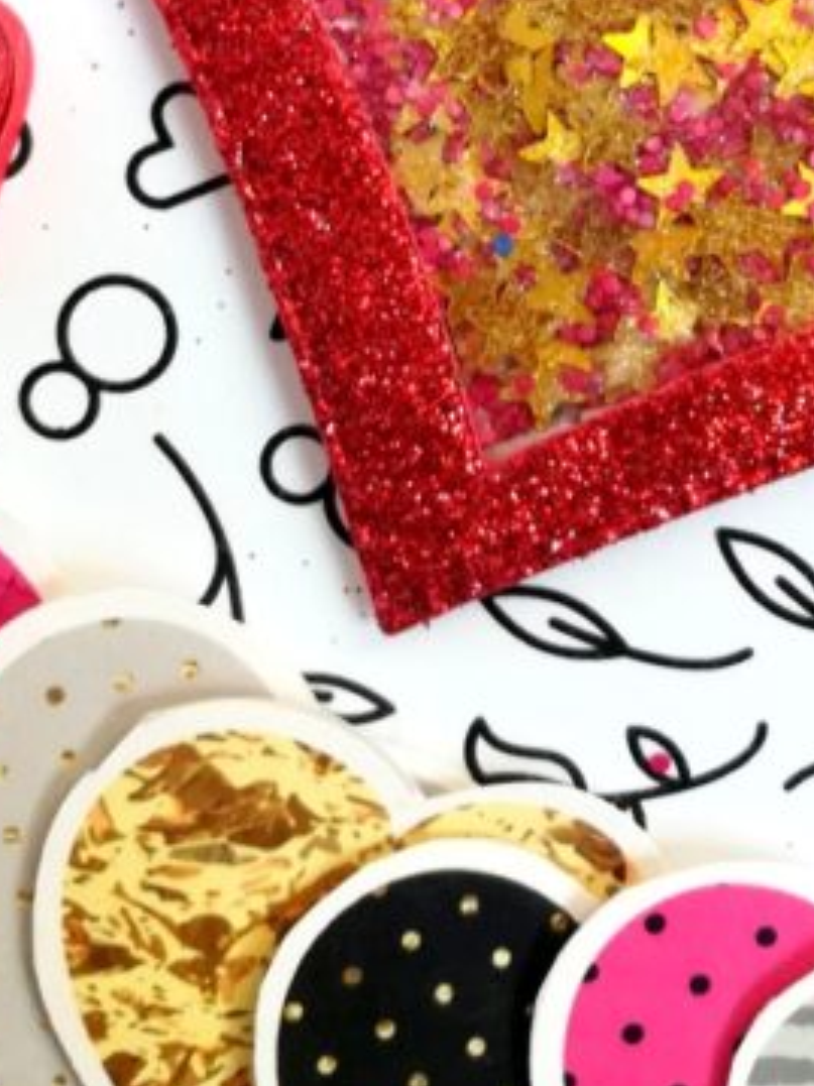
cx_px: 669
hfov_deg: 24.7
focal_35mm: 58
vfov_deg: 31.7
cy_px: 112
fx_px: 1820
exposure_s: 1/33.3
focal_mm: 3.83
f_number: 2.2
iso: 100
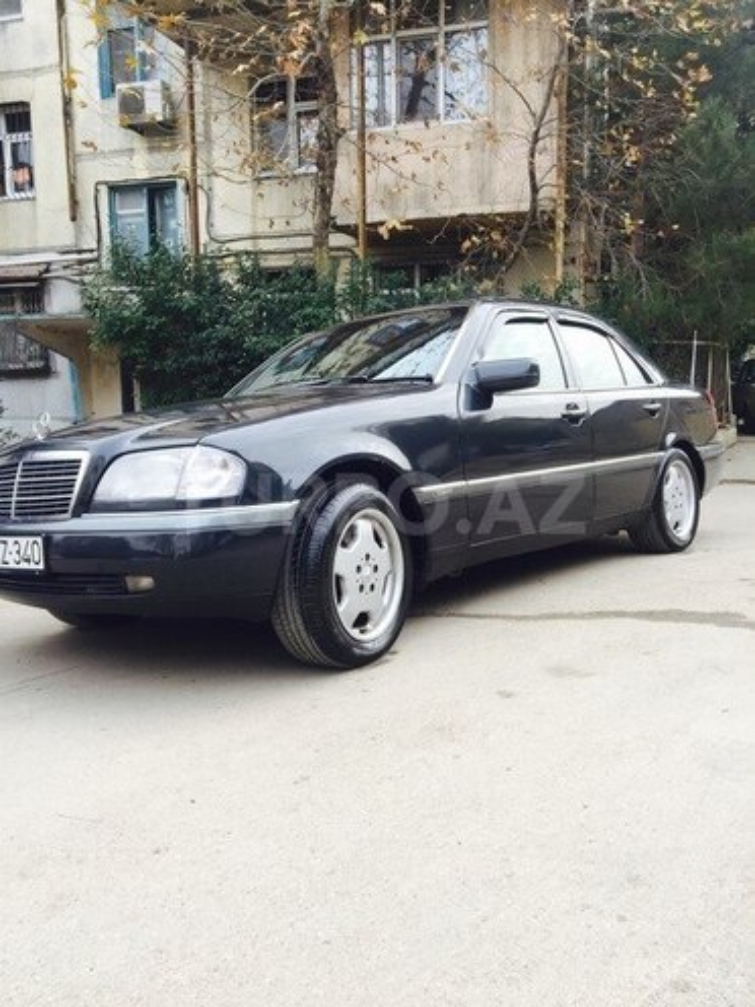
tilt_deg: -8.6
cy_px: 504
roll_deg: +1.4
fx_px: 843
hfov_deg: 48.2
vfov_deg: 61.7
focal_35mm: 29
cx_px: 378
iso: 32
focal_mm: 4.15
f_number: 2.2
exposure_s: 1/338
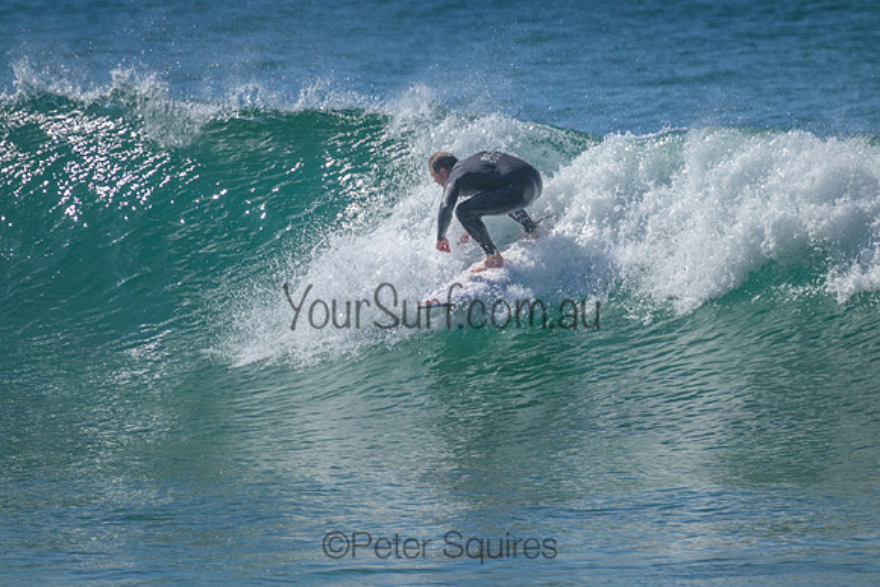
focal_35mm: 800
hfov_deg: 2.6
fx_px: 19559
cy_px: 294
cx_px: 440
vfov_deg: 1.7
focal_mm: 800
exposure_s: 1/1600
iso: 1250
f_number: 11
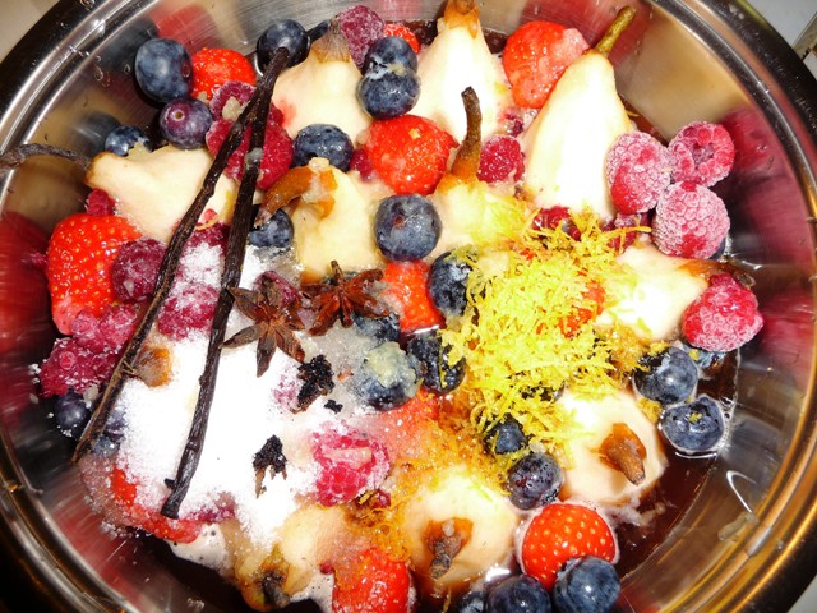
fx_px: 661
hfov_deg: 63.4
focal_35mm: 28
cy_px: 306
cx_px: 408
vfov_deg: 49.7
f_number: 3.3
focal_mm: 4.7
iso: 100
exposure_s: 1/30
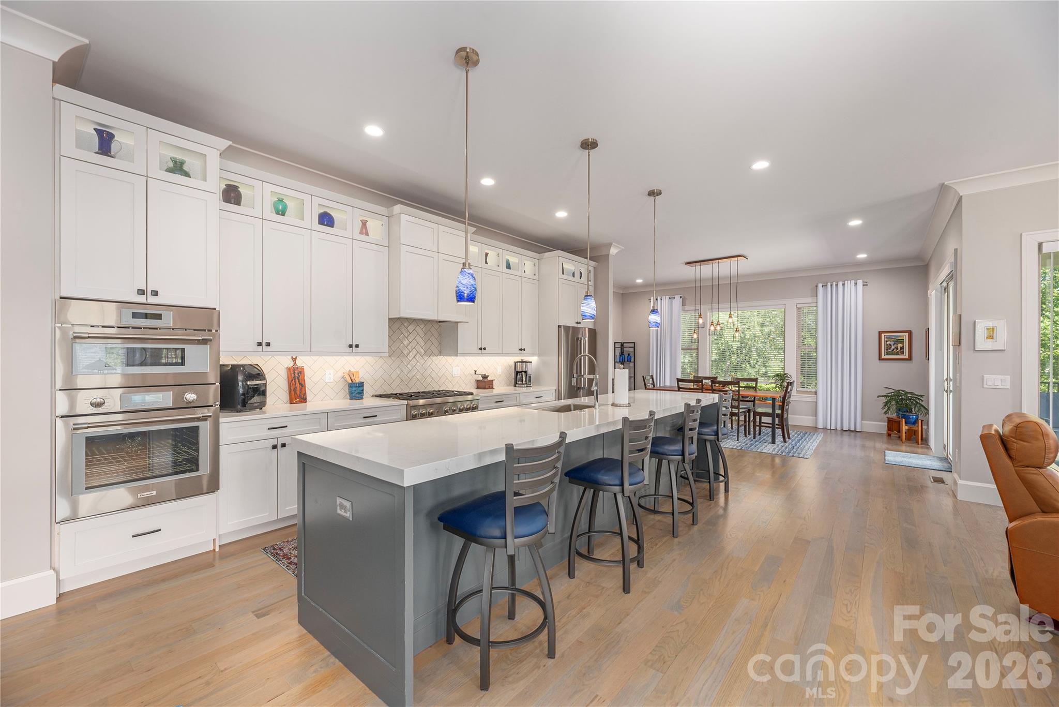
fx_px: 412
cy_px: 354
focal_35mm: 14
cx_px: 530
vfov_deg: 81.3
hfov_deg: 104.2
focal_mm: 14
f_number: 8
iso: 320
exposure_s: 1/100
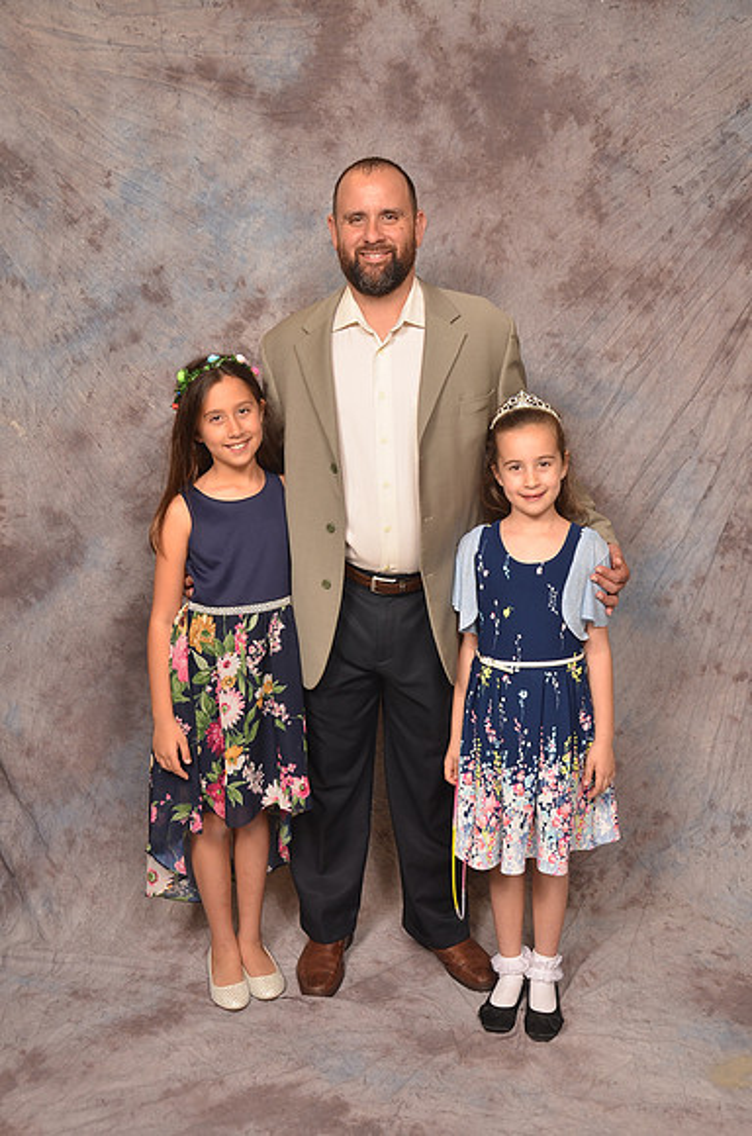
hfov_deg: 36.7
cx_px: 376
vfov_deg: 53.2
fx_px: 1133
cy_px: 568
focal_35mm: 36
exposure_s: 1/60
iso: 200
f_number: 5.6
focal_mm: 24
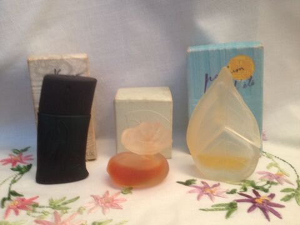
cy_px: 112
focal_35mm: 35
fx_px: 303
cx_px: 150
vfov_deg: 40.7
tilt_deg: -16.0
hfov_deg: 52.6
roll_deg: +1.4
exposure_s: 1/20
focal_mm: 4.28
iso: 125
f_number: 2.4
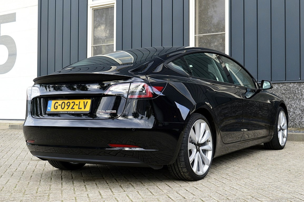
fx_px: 443
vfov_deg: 25.7
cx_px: 152
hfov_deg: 37.9
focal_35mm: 52
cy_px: 101
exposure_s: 1/60
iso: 560
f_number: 8
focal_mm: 35
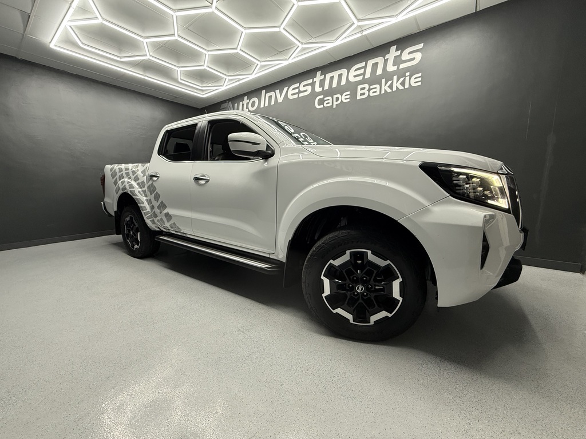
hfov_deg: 102.1
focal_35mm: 14
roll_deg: +0.9
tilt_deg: -7.8
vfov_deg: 85.7
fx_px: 237
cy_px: 220
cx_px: 293
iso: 200
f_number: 2.2
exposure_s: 1/100
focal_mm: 2.22
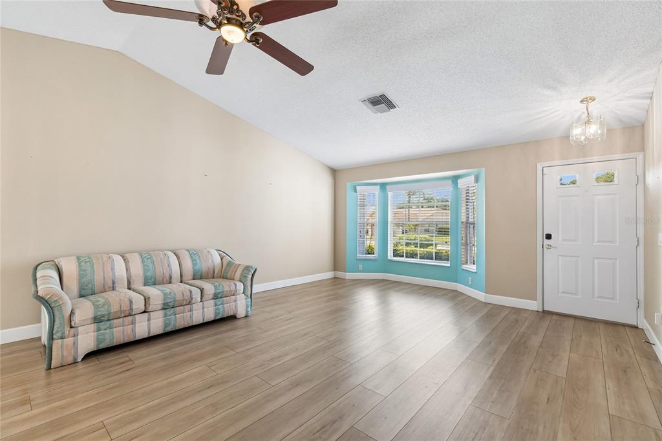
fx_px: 276
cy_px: 220
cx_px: 331
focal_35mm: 15
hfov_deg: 100.4
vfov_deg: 77.3
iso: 100
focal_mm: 10
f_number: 7.1
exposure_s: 1/8
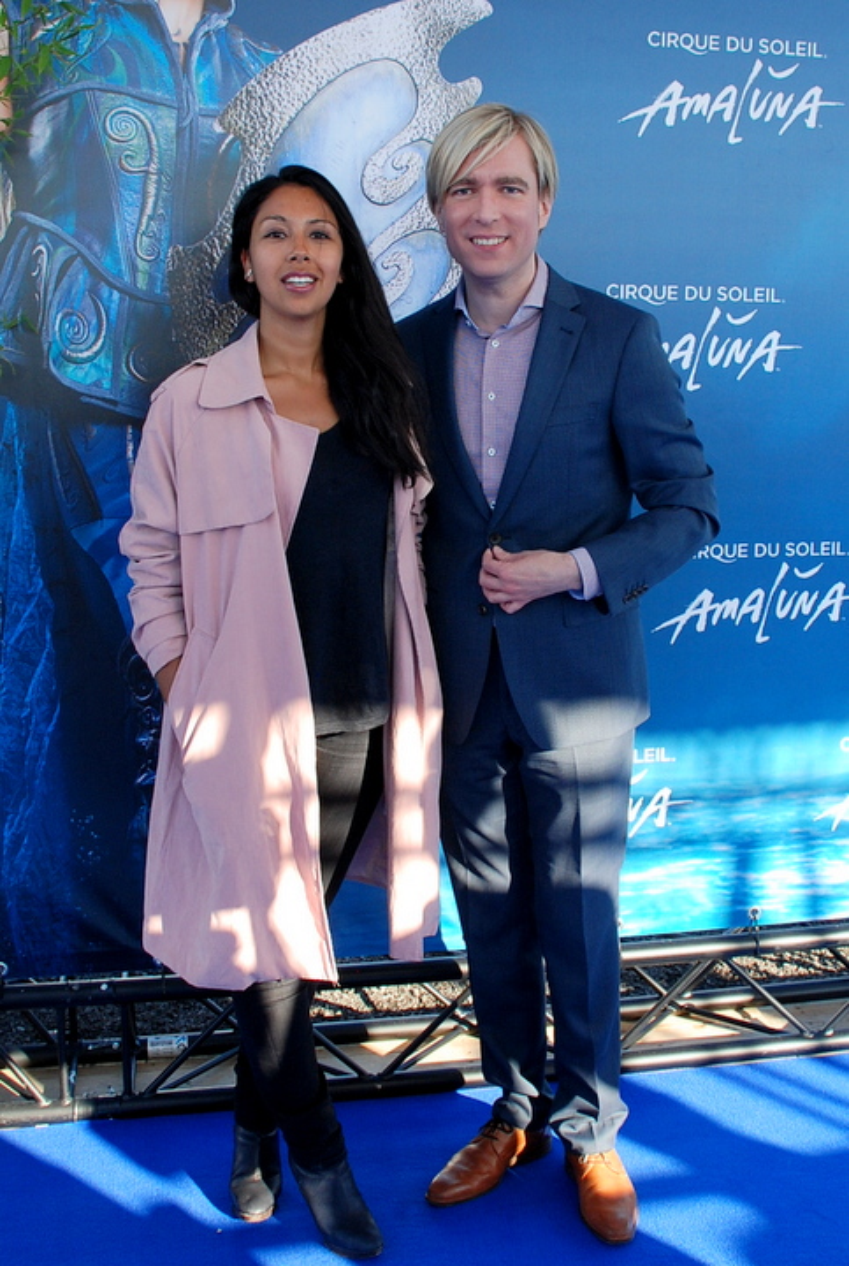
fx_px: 1057
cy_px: 633
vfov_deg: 61.8
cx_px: 424
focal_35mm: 30
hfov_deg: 43.8
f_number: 6.3
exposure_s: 1/160
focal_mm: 20
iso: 320
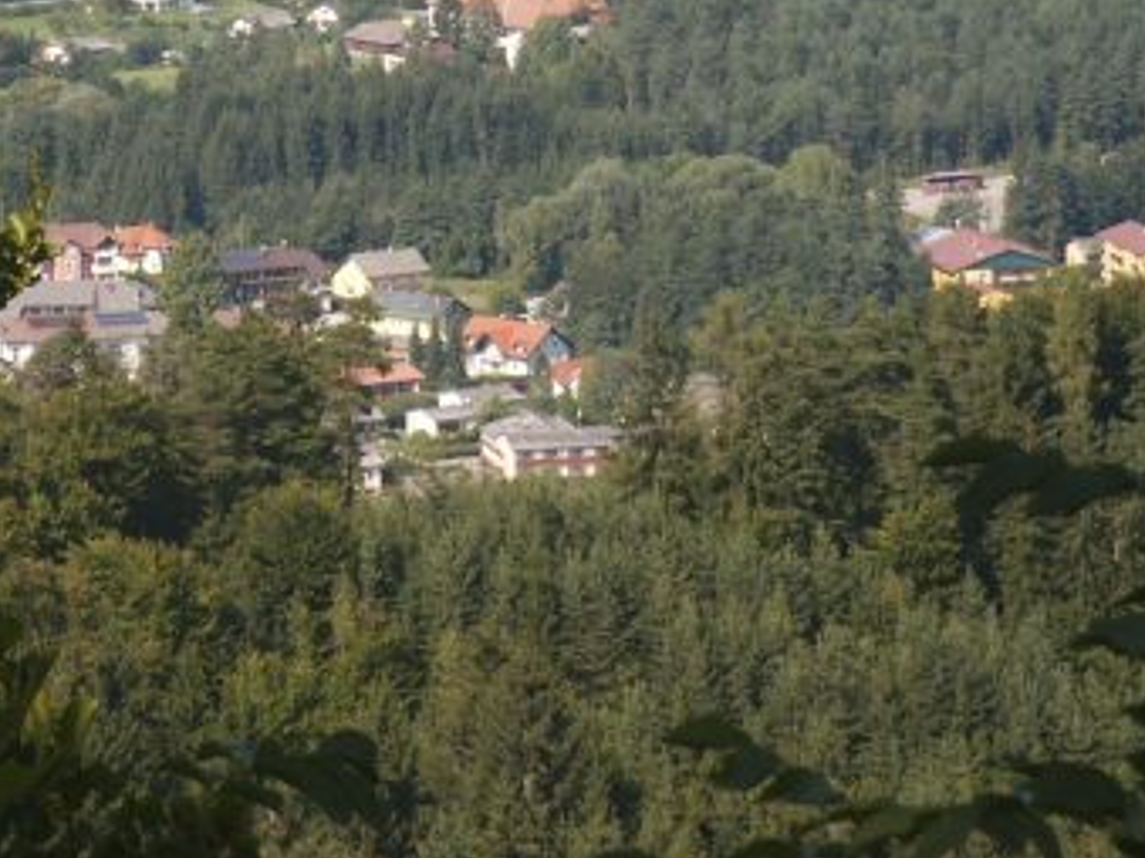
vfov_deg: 6.0
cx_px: 243
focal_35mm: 246
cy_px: 135
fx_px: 8134
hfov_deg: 8.0
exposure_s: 1/125
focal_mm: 28.23
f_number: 8
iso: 64
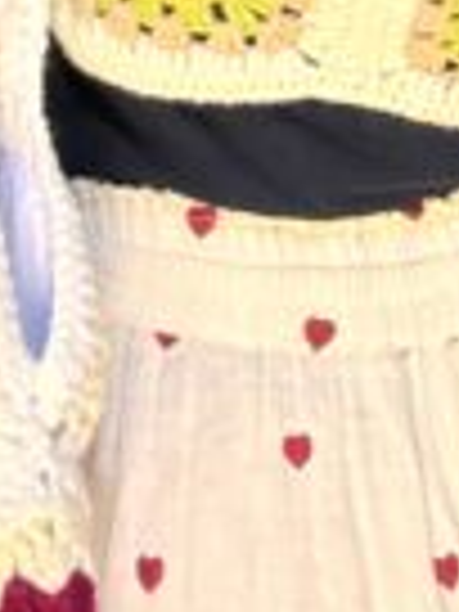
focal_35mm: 103
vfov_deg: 16.6
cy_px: -407
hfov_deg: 14.4
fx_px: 1821
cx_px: 238
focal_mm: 2.69
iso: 125
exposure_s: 1/50
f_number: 1.9
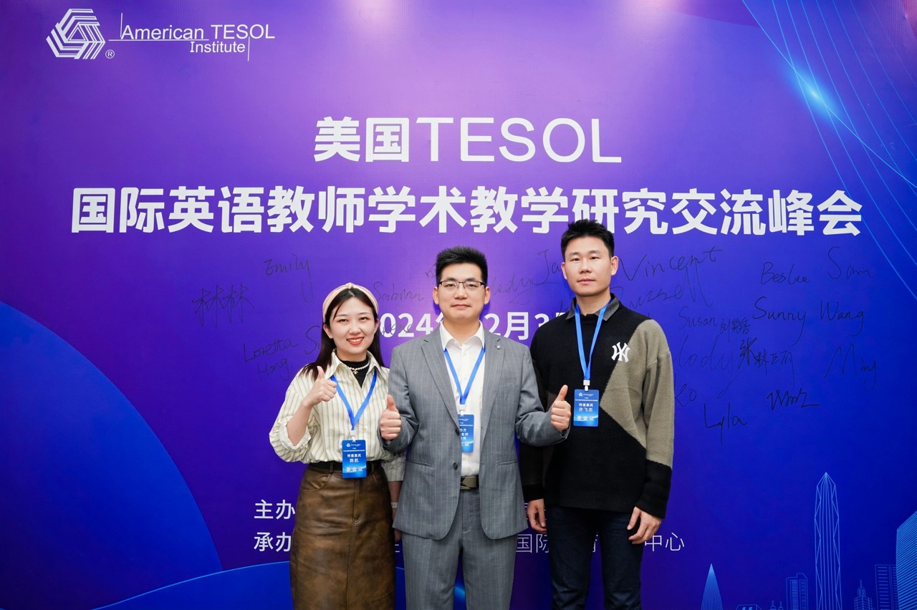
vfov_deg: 40.8
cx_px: 458
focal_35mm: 32
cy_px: 305
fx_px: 820
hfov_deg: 58.4
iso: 1000
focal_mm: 32.2
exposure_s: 1/161
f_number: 4
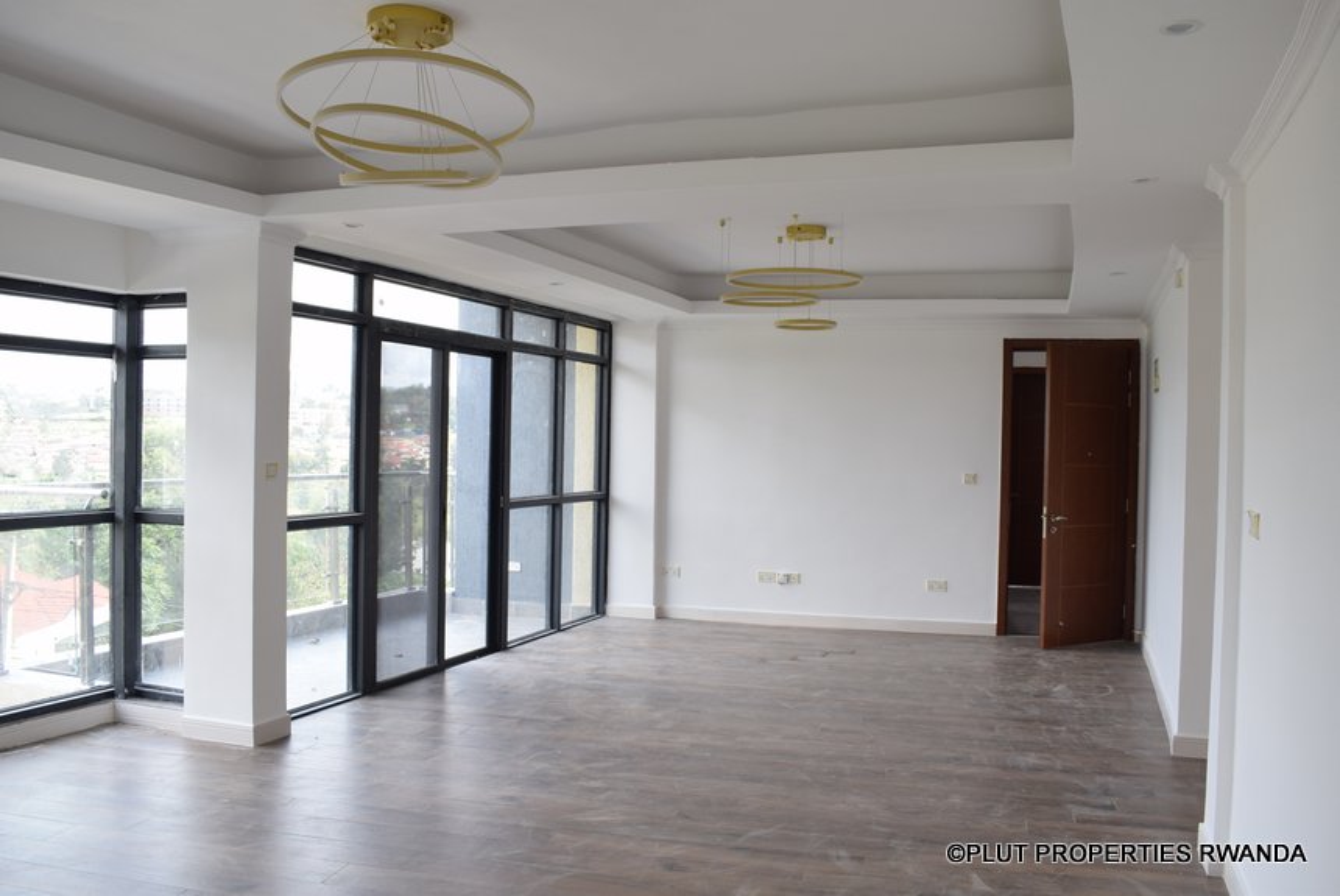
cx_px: 670
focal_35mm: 30
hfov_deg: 61.9
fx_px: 1118
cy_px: 448
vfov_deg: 43.7
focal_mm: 20
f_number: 8
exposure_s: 1/60
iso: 200
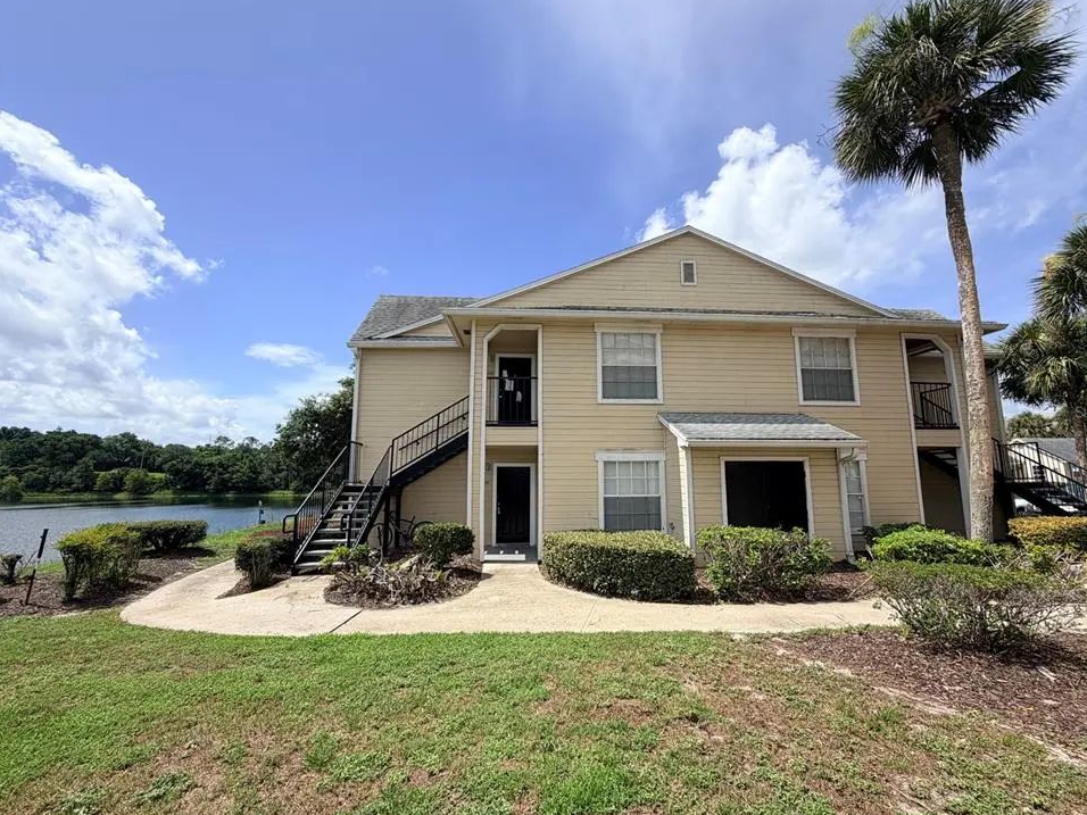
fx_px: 471
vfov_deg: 81.7
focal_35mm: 15
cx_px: 562
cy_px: 411
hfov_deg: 98.1
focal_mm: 2.22
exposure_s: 1/1087
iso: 20
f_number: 2.2
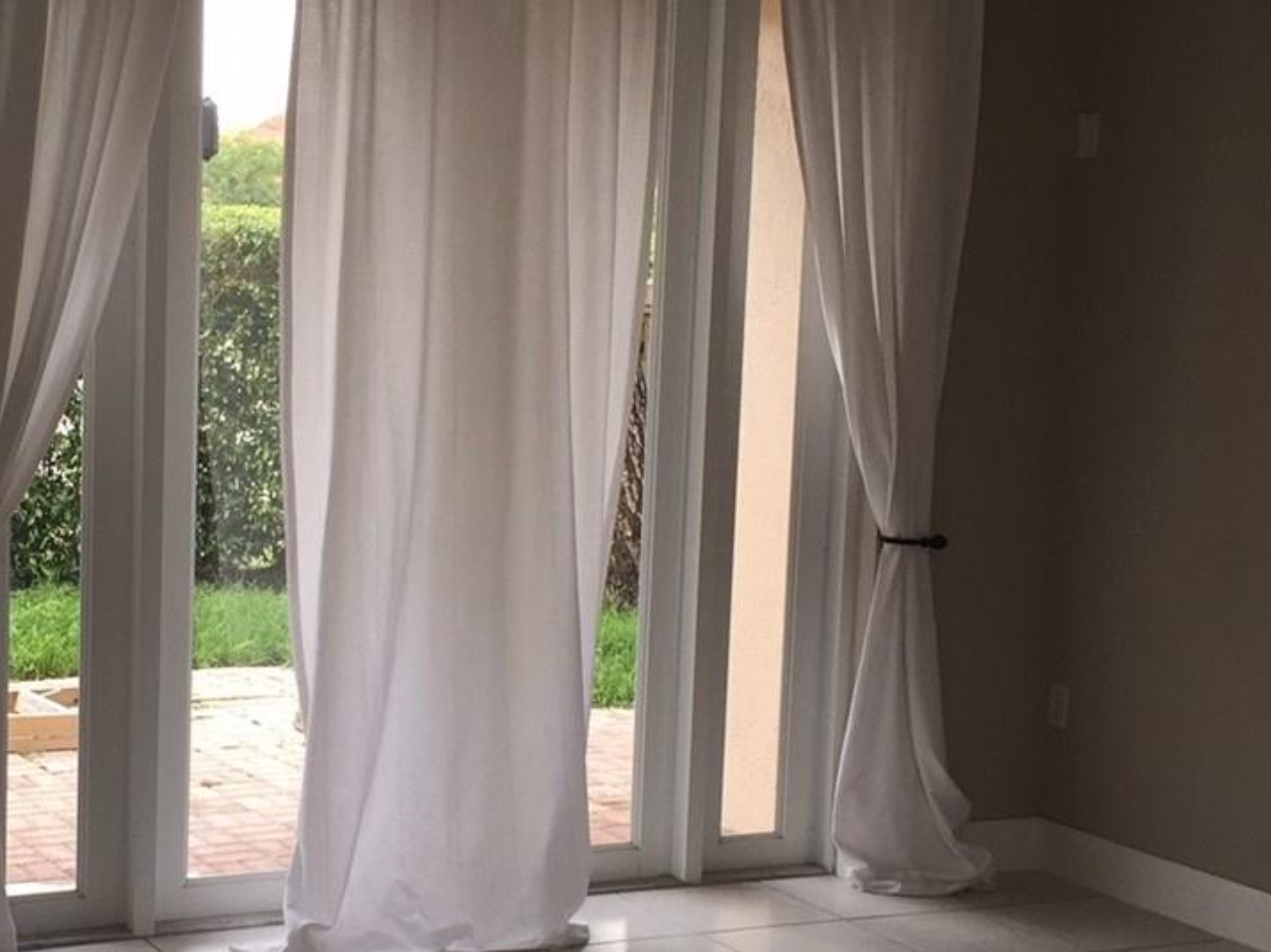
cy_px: 584
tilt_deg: -6.9
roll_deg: -1.3
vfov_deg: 22.5
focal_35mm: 65
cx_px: 402
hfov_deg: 29.6
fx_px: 2386
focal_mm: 4.15
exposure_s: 1/146
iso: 40
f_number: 2.2
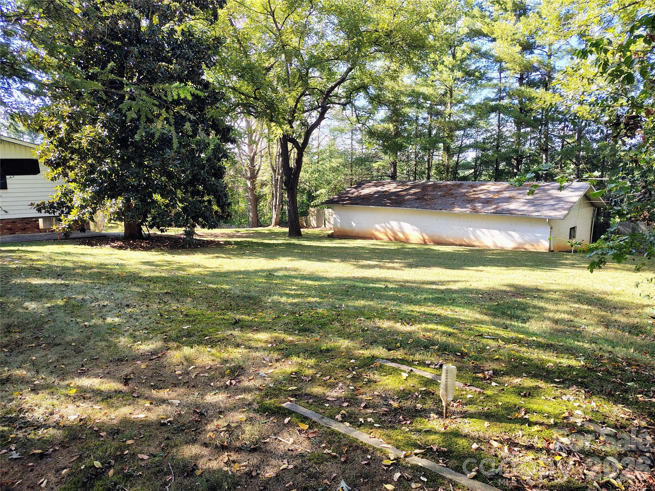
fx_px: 454
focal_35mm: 24
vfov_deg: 56.8
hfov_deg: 71.6
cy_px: 246
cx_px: 328
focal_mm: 5.56
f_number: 1.8
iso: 101
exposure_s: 1/120
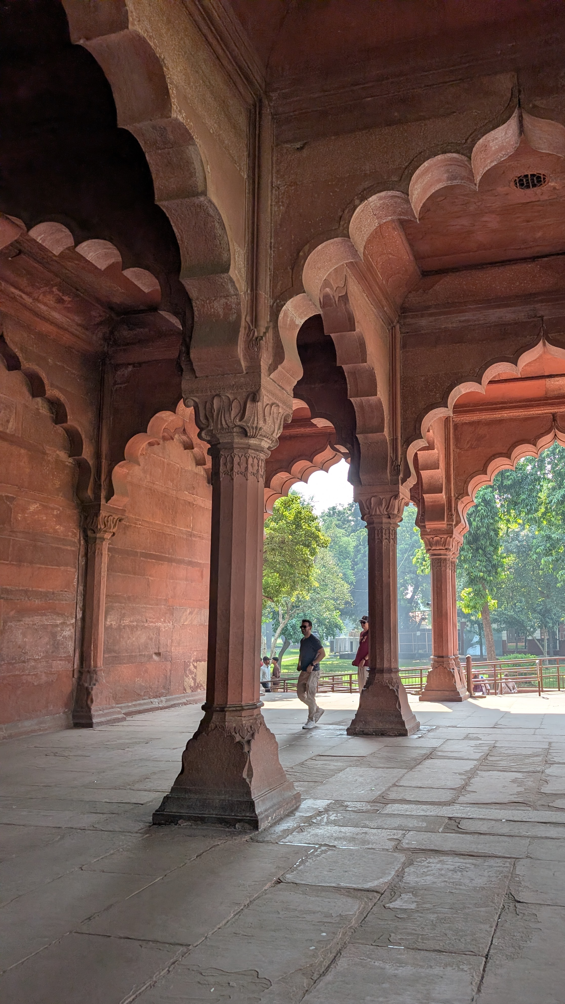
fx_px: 719
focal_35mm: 27
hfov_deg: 42.2
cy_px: 517
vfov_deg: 69.8
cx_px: 389
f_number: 1.68
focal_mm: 6.9
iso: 22
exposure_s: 1/249
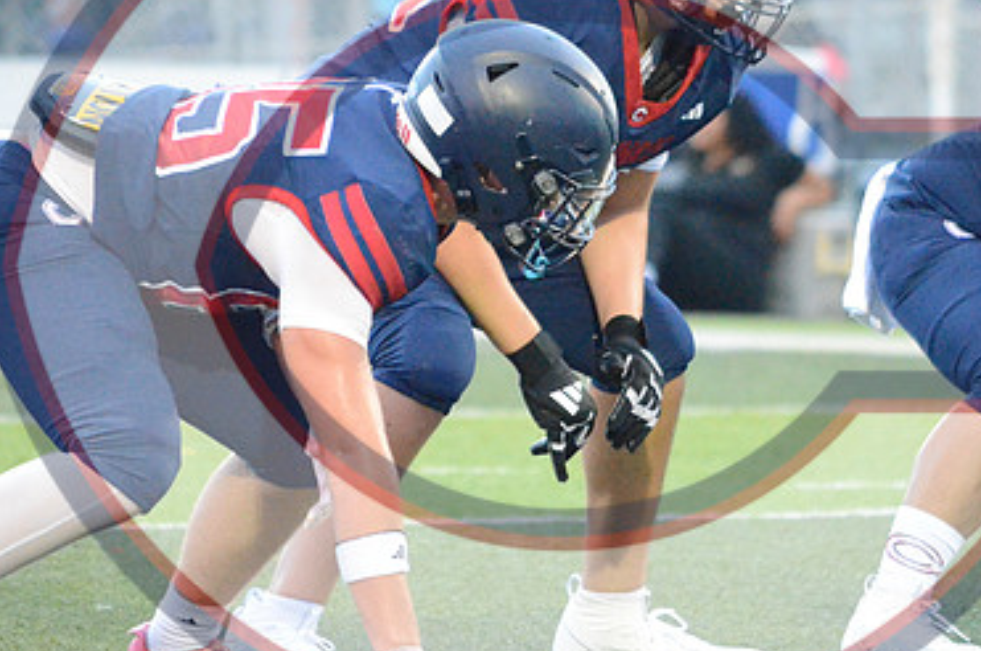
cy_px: 265
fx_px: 17845
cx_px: 553
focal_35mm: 656
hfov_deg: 3.1
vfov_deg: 2.1
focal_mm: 280
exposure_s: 1/320
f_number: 5.6
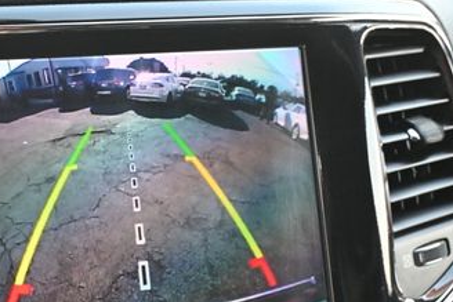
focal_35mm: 77
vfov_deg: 17.5
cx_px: 88
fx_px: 975
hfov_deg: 25.7
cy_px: 225
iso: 800
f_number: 4.5
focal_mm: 26.5
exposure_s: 1/125
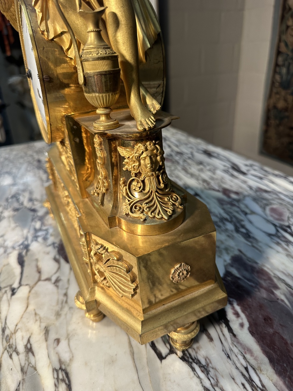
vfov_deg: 71.6
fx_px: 271
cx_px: 146
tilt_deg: -26.8
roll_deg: +3.3
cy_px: 196
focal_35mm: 24
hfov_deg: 56.8
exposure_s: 1/100
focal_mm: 6.86
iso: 125
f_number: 1.78
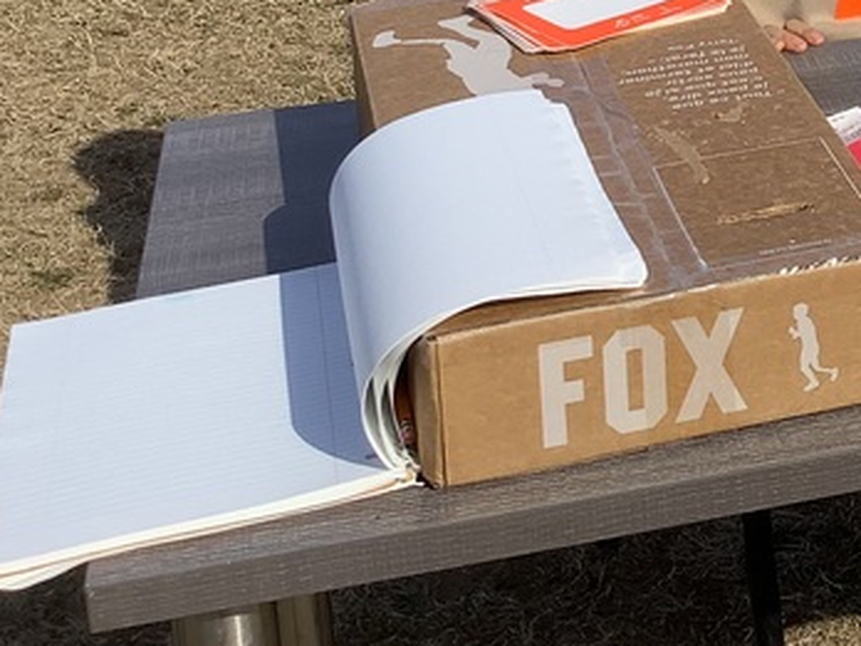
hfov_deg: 20.1
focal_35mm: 89
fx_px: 2214
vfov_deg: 15.7
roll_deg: +0.0
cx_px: 1133
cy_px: -210
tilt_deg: -16.3
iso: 25
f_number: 2.4
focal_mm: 3.3
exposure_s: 1/1431
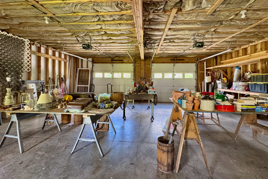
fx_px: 112
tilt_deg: +0.9
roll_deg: -0.4
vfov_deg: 77.1
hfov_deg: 100.4
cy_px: 80
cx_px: 136
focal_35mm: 15
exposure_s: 1/60
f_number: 2.2
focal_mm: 2.22
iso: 400
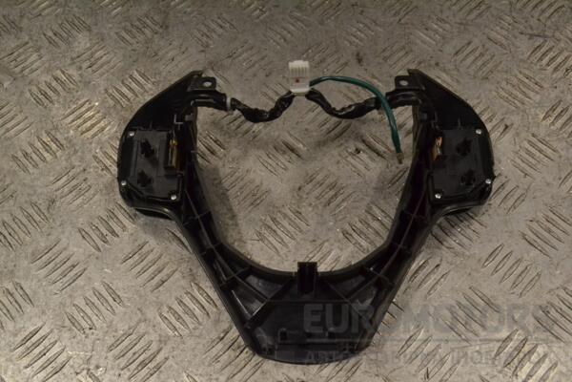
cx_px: 286
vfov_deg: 34.2
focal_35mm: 39
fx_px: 620
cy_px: 191
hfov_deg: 49.6
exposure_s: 1/500
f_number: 11
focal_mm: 26
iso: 3200
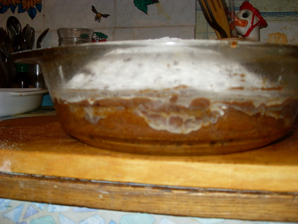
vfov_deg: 40.7
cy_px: 112
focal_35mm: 35
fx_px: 301
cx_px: 149
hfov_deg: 52.6
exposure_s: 1/45
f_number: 2.8
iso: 100
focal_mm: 6.3
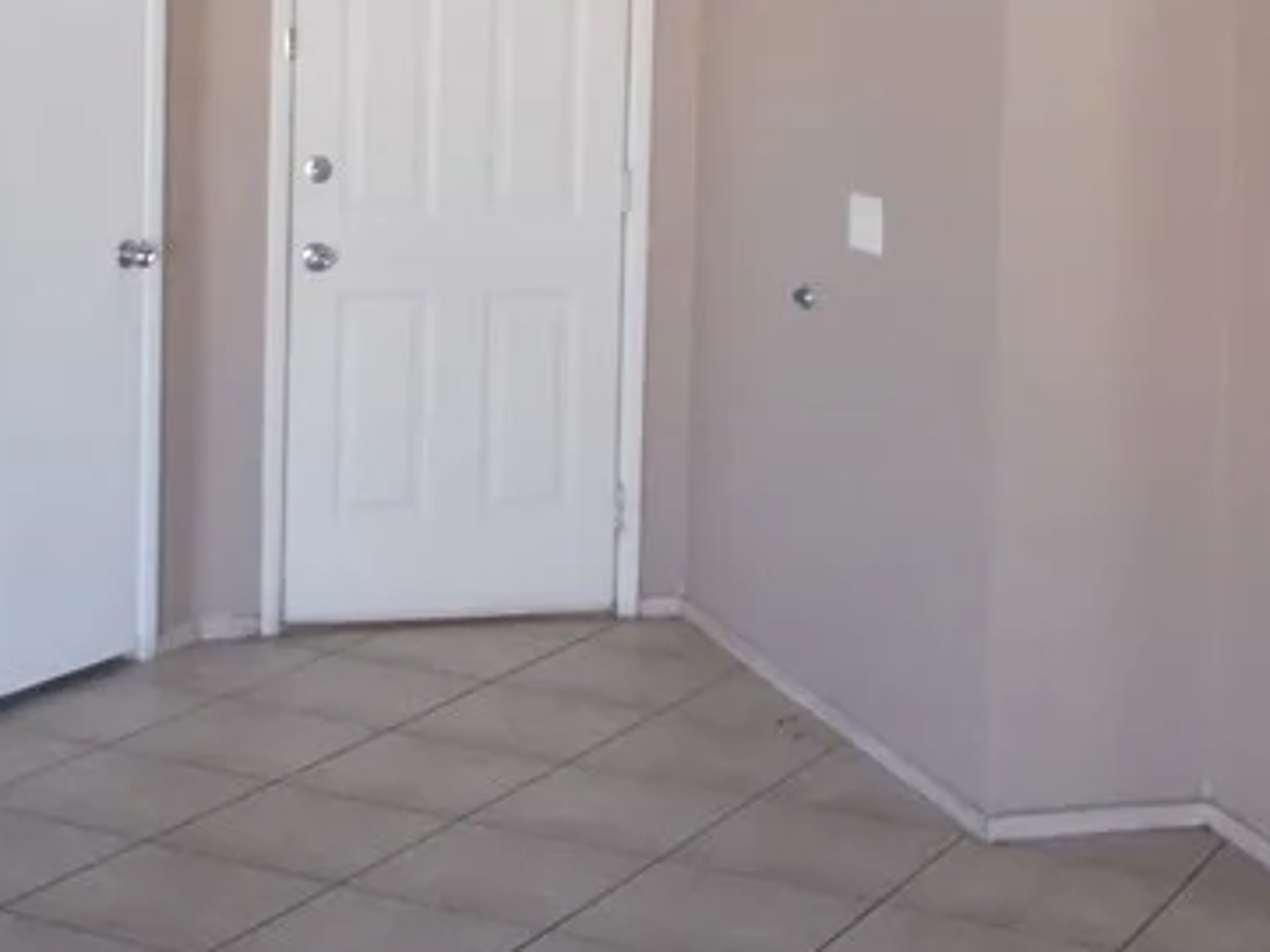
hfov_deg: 26.3
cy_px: 14
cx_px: 487
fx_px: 2715
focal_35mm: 74
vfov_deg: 19.4
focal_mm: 4.6
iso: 200
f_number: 3.2
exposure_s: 1/25
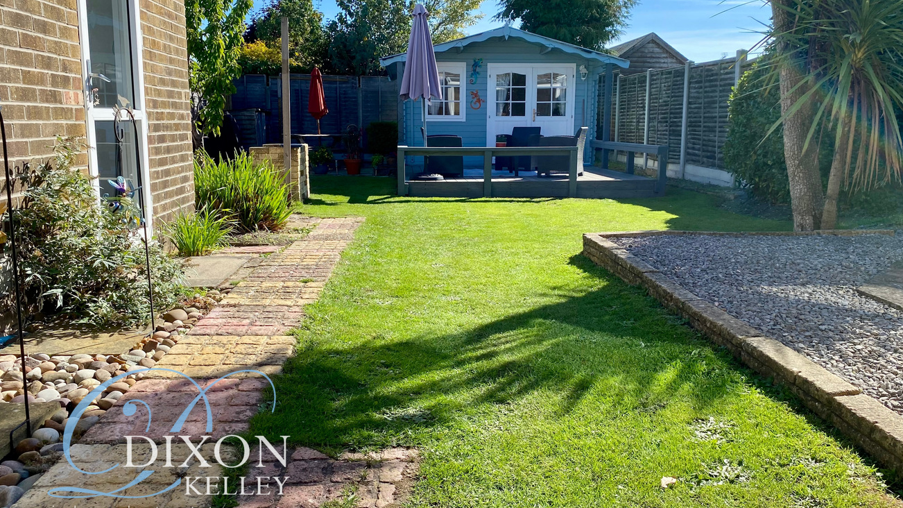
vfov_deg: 40.1
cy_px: 237
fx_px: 694
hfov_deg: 66.1
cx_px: 457
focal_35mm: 29
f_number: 1.8
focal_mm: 4.25
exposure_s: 1/1543
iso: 32
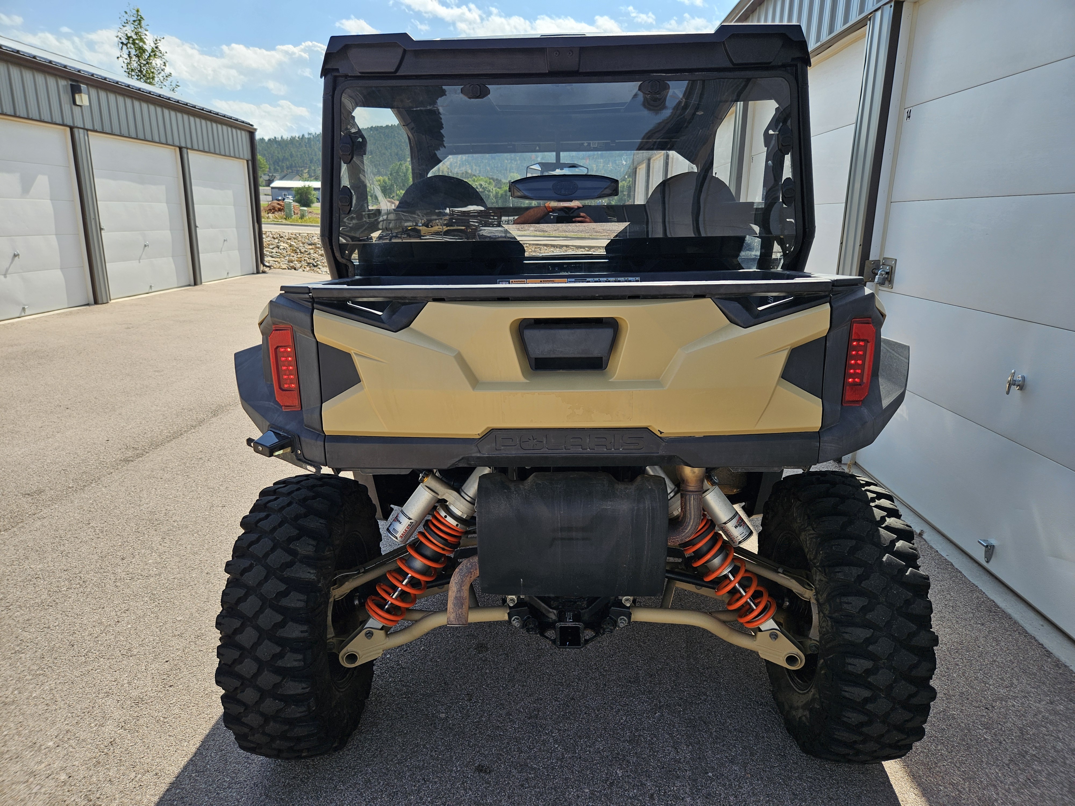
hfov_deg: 73.9
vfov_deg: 58.9
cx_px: 538
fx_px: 714
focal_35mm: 23
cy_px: 403
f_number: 1.8
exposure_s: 1/1276
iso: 25
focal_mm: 5.4
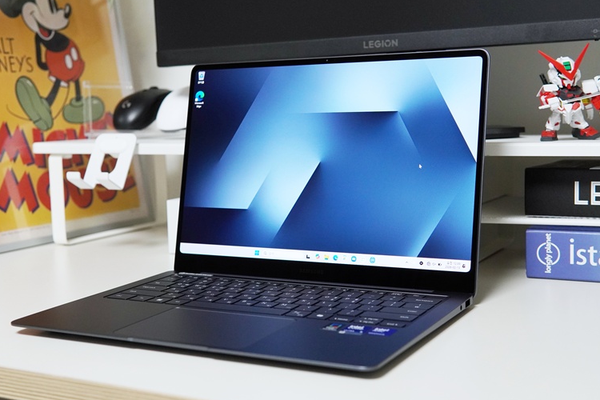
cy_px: 196
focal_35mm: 48
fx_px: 800
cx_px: 303
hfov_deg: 41.1
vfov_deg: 28.1
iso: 1250
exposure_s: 1/160
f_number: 4
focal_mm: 30
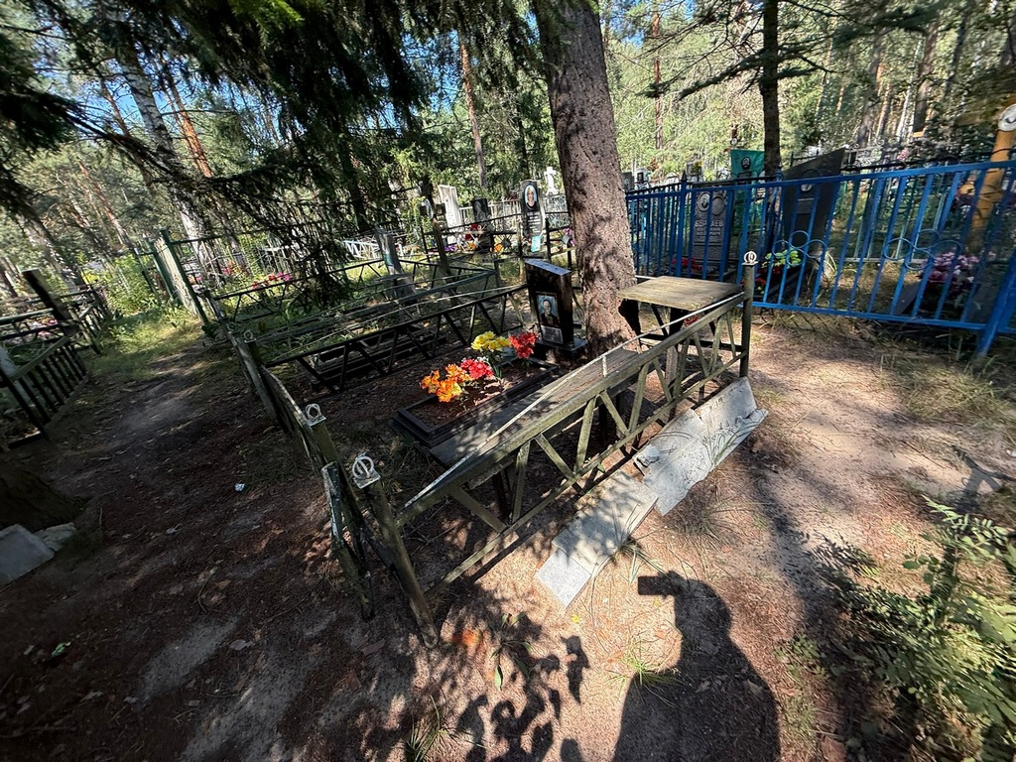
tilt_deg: -14.1
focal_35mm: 14
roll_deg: +6.8
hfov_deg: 102.1
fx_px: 411
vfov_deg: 85.7
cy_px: 381
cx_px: 508
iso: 50
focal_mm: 2.22
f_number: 2.2
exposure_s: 1/205
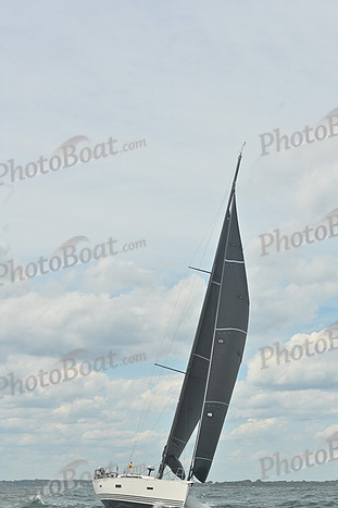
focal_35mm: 87
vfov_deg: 23.4
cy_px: 300
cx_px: 203
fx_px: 1226
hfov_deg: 15.7
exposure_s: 1/1250
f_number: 10
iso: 320
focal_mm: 70
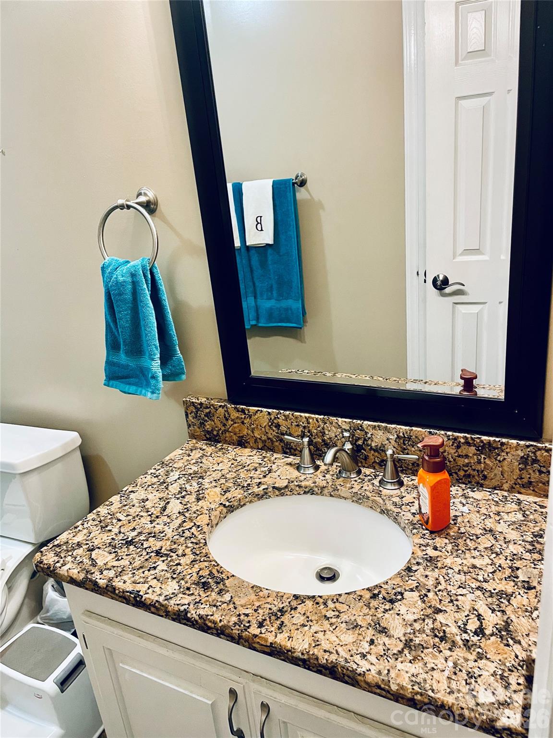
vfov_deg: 67.3
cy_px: 369
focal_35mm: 26
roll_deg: +6.6
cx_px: 276
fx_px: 554
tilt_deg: -20.3
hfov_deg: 53.1
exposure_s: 1/60
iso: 200
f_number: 1.6
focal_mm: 4.2
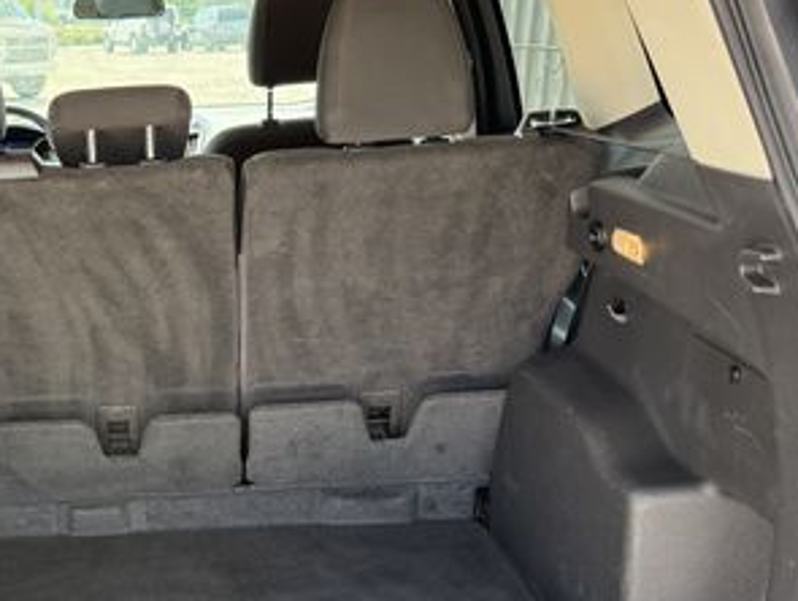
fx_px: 1200
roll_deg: +0.4
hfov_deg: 35.0
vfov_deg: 27.7
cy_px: 449
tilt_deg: -18.8
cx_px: 103
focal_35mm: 52
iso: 125
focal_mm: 6.76
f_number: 1.78
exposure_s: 1/243
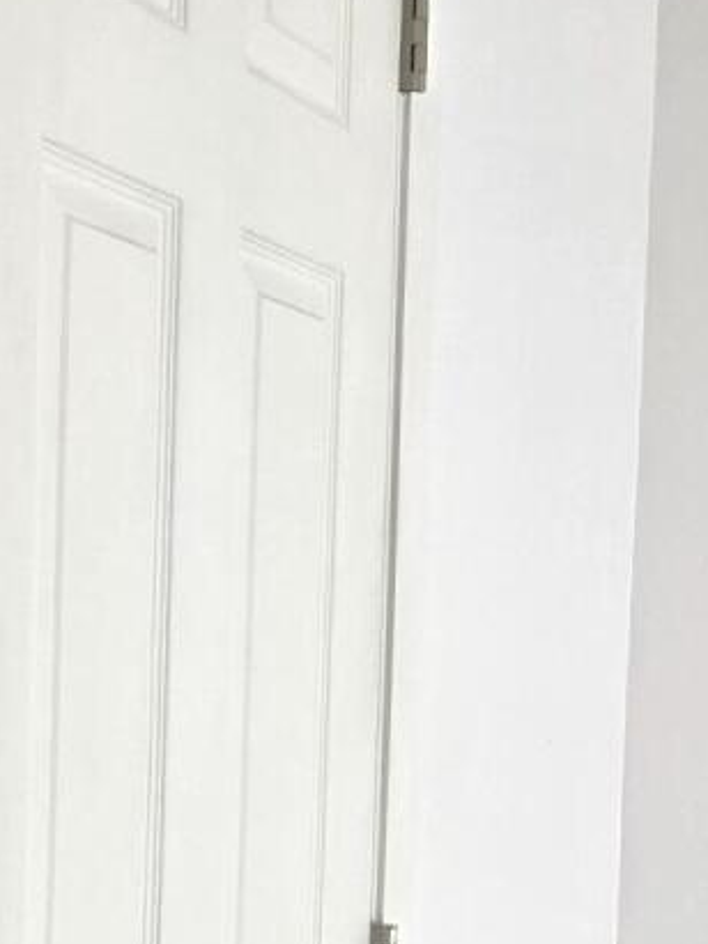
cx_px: 823
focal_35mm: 112
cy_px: 1052
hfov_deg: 12.9
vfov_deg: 17.0
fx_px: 3056
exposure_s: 1/180
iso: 160
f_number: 1.7
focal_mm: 6.3
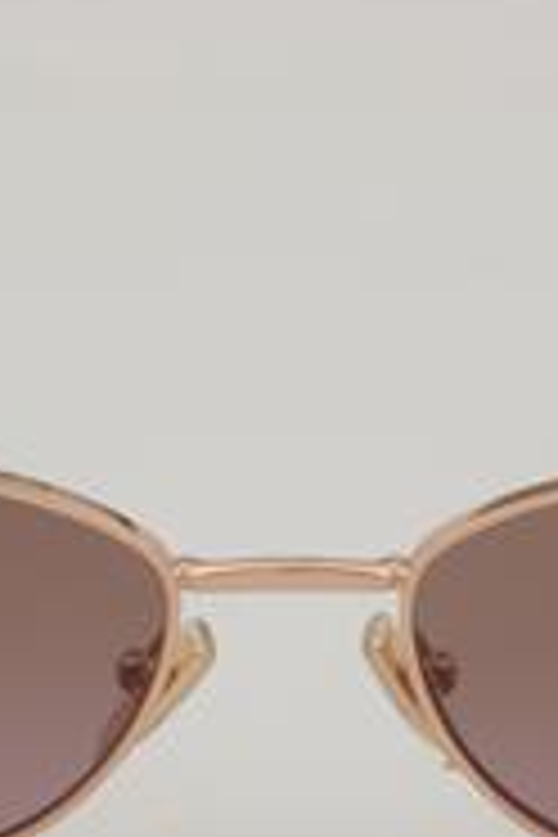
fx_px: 4117
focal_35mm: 177
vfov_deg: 11.6
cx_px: 288
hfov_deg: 7.8
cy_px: 567
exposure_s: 1/3
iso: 100
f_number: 32
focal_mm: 55
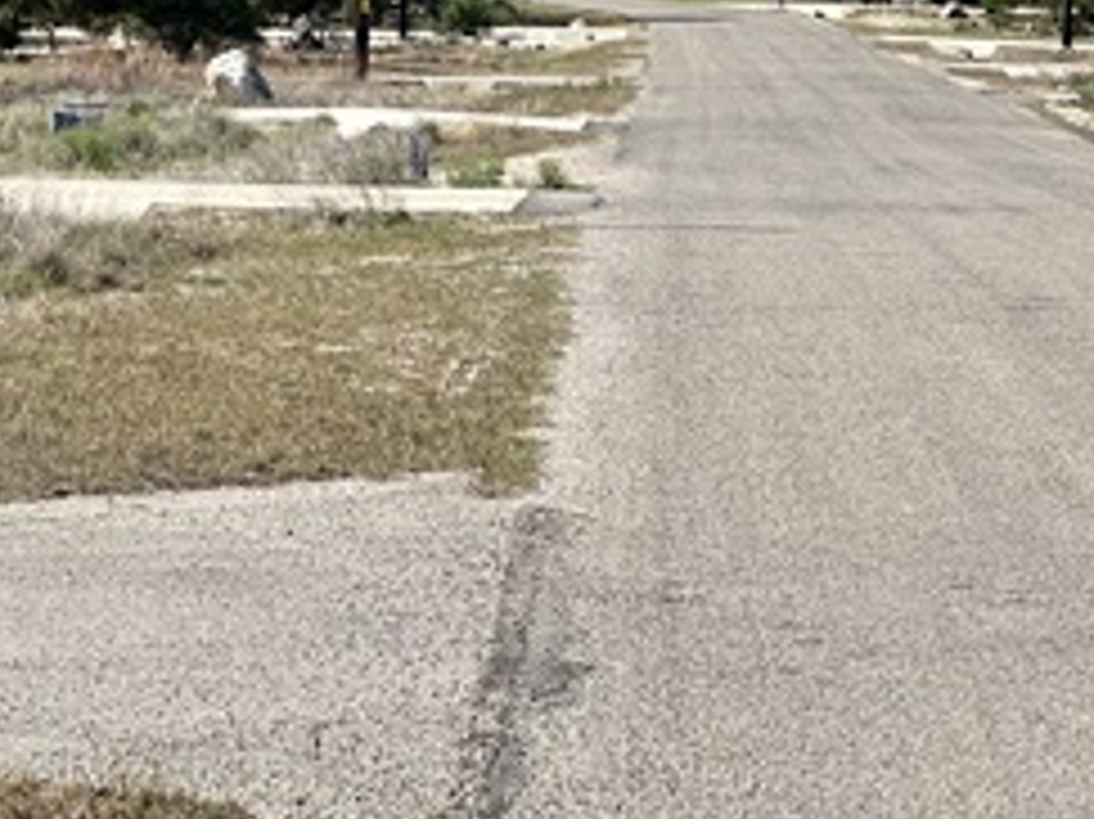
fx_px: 6412
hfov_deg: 9.7
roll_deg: +0.0
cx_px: 338
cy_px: -248
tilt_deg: -0.4
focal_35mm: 203
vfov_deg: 7.2
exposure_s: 1/1054
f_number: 2.8
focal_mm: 9
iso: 32
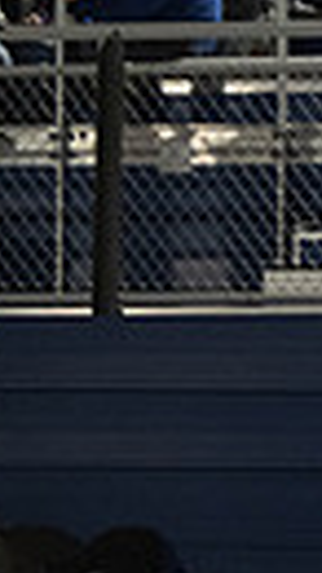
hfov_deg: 3.5
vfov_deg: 6.6
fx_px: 4970
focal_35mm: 327
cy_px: 64
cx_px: 1248
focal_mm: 70
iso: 3200
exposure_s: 1/400
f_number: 2.8
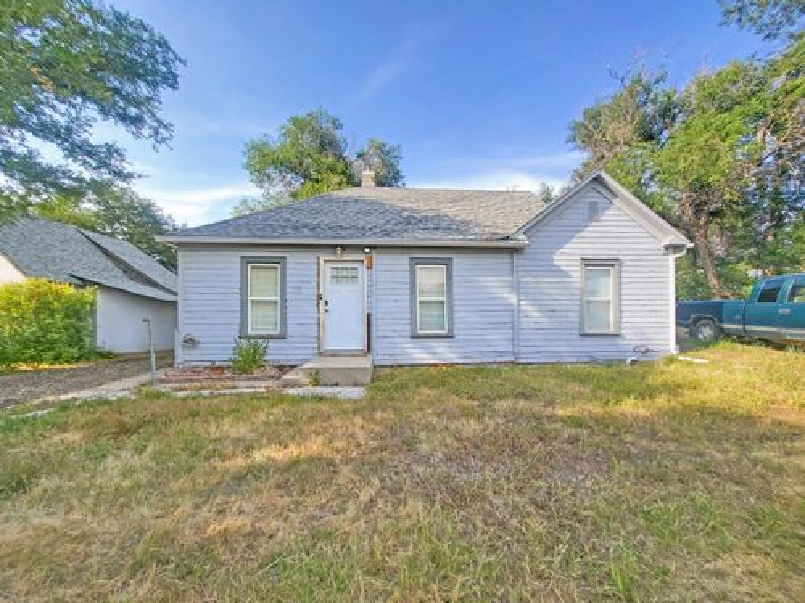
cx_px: 402
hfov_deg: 106.2
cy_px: 302
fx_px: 302
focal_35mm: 13
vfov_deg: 89.9
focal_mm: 1.74
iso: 32
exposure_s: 1/455
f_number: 2.2
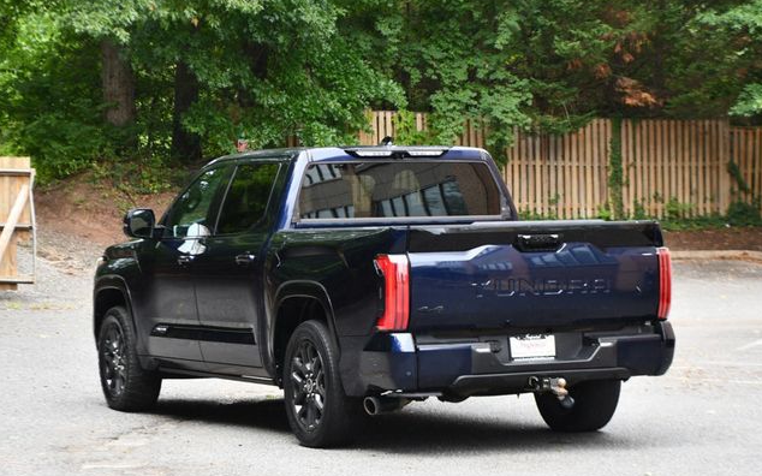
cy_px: 228
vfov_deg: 12.1
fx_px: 2242
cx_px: 382
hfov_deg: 19.3
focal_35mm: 108
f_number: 5
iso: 400
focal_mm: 70
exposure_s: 1/250
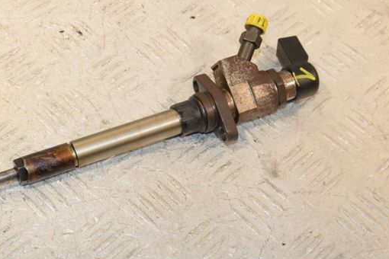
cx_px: 155
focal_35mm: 79
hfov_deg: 25.6
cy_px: 123
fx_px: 854
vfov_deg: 17.3
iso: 1600
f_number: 9
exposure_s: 1/200
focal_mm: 42
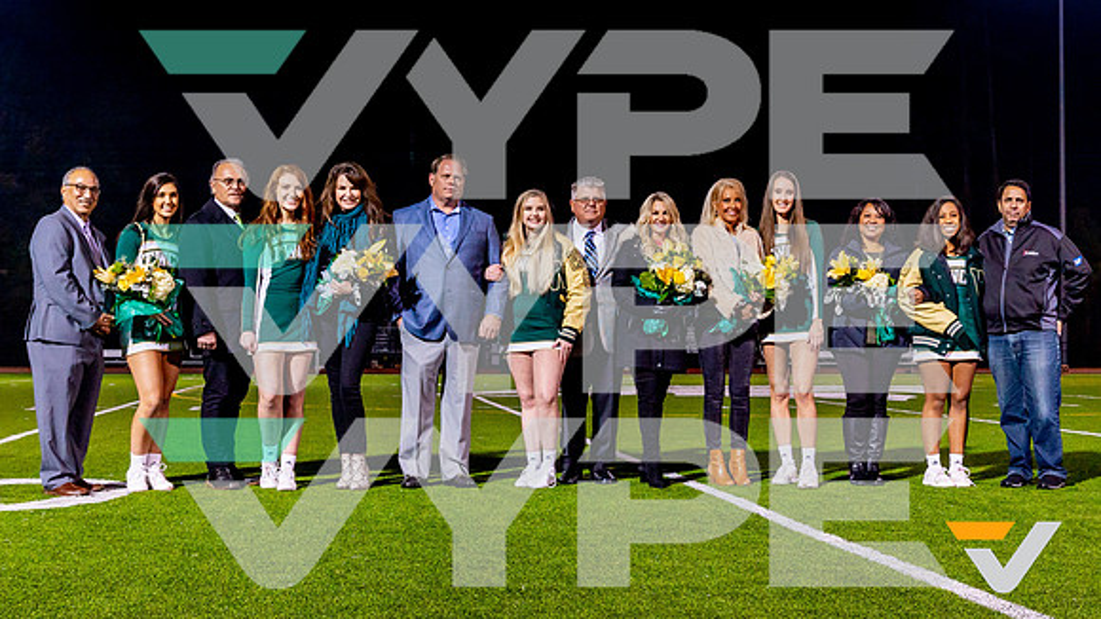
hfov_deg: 40.0
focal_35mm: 52
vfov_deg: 23.1
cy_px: 317
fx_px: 1512
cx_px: 590
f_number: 8
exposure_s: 1/200
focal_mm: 46
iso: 1250
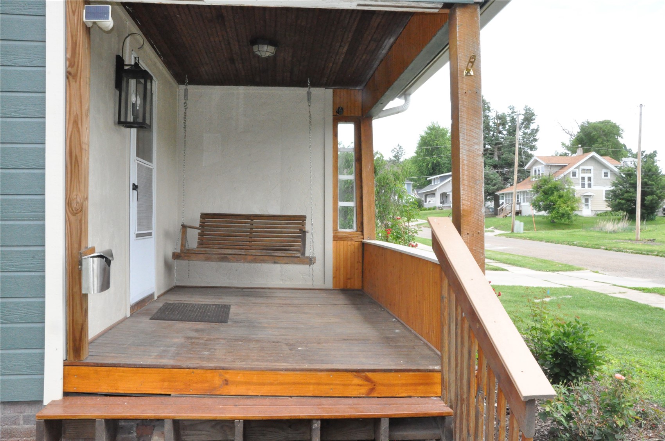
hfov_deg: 59.6
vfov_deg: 41.6
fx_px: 581
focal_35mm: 32
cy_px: 220
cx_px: 332
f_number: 25
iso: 3200
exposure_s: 1/200
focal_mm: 21
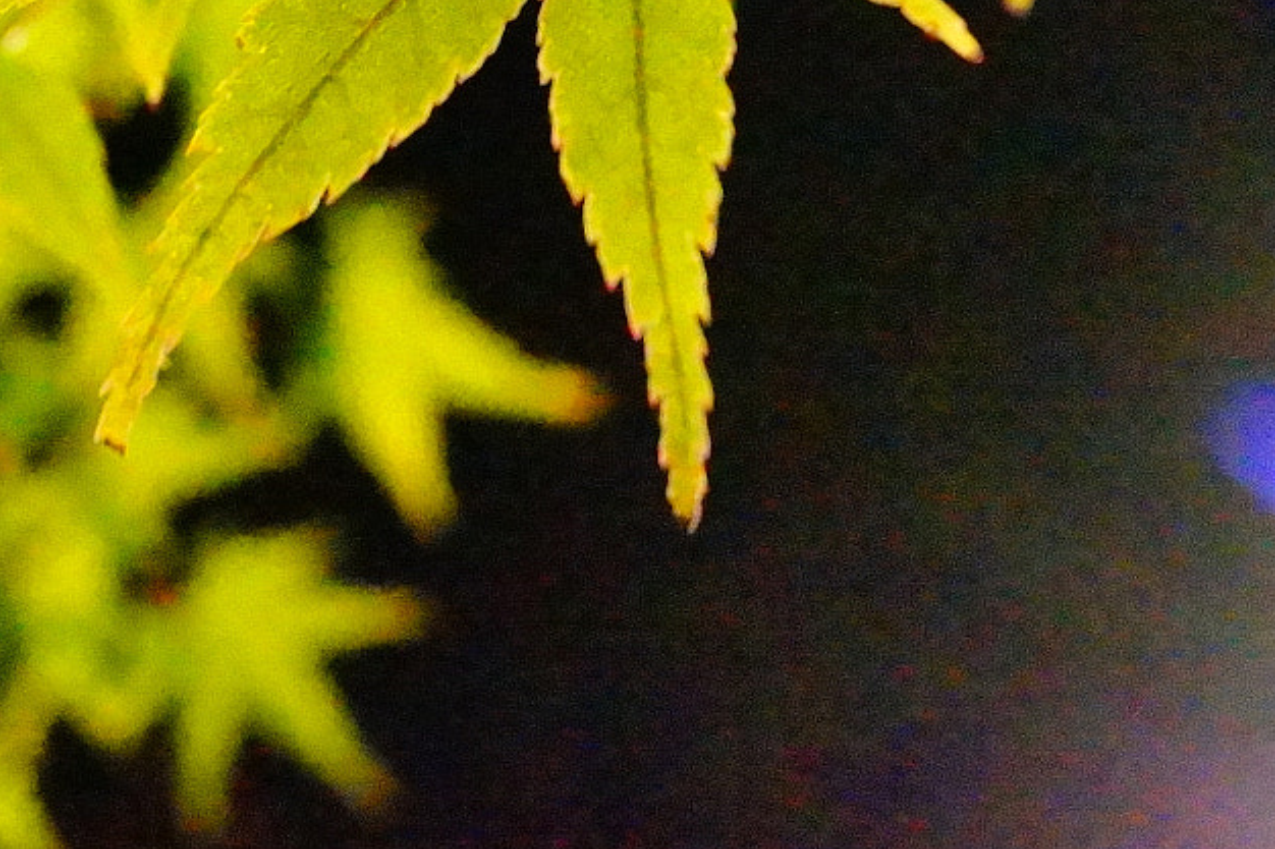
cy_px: -146
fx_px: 3257
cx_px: 517
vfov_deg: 14.4
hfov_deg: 22.1
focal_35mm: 92
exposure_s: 1/200
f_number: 7.1
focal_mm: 24
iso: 16000
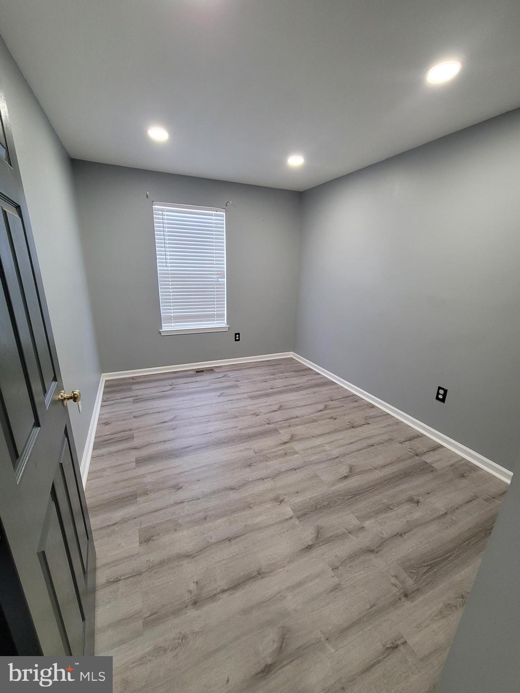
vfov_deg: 106.2
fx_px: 260
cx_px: 260
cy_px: 346
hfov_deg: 89.9
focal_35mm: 13
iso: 250
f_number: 2.2
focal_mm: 2.2
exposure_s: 1/60
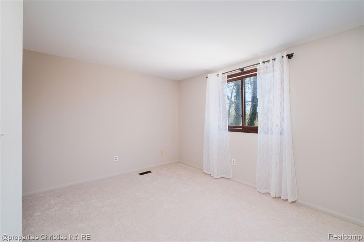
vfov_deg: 77.3
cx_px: 182
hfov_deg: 100.4
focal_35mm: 15
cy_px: 121
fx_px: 152
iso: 800
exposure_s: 1/250
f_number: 7.1
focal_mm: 10
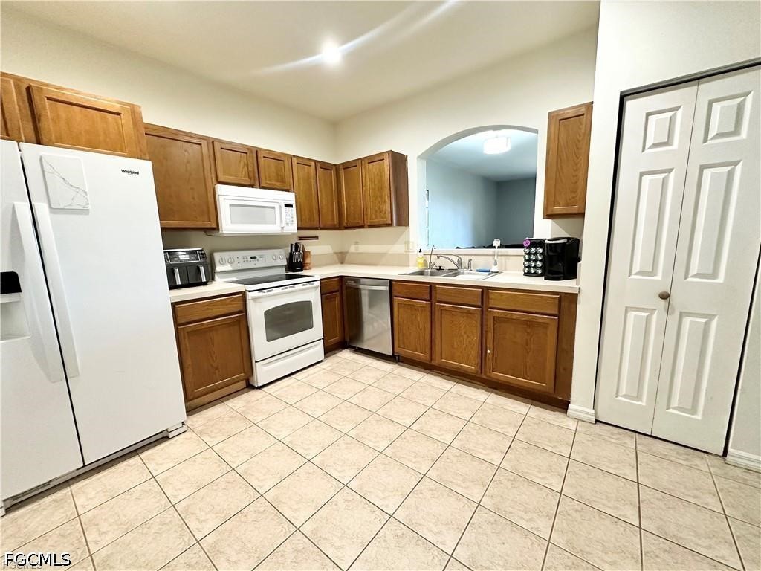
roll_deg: +2.0
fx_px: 308
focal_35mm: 14
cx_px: 380
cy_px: 286
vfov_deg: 85.7
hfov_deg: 102.1
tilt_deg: -8.6
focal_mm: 2.22
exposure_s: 1/60
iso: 320
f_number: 2.2
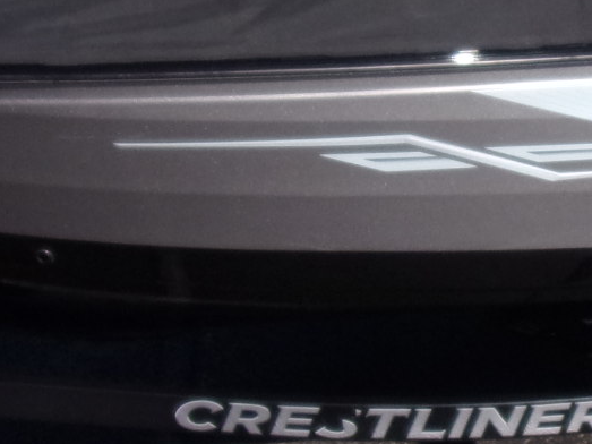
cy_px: 78
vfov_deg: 15.6
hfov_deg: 20.7
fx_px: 1607
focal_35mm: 94
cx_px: 448
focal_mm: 4.3
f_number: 3.3
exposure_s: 1/1300
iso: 80
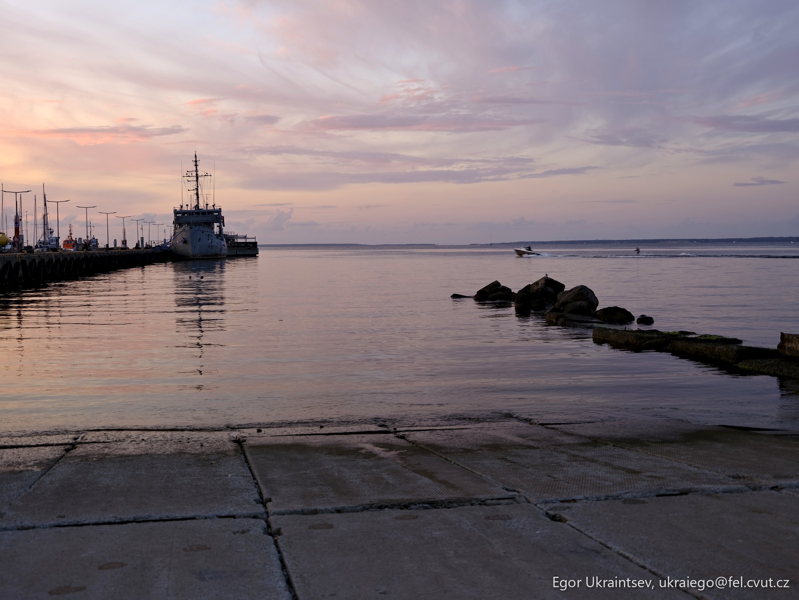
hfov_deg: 41.2
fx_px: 1062
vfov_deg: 31.5
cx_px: 400
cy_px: 300
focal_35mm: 46
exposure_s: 1/20
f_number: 5.6
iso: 100
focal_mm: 58.6
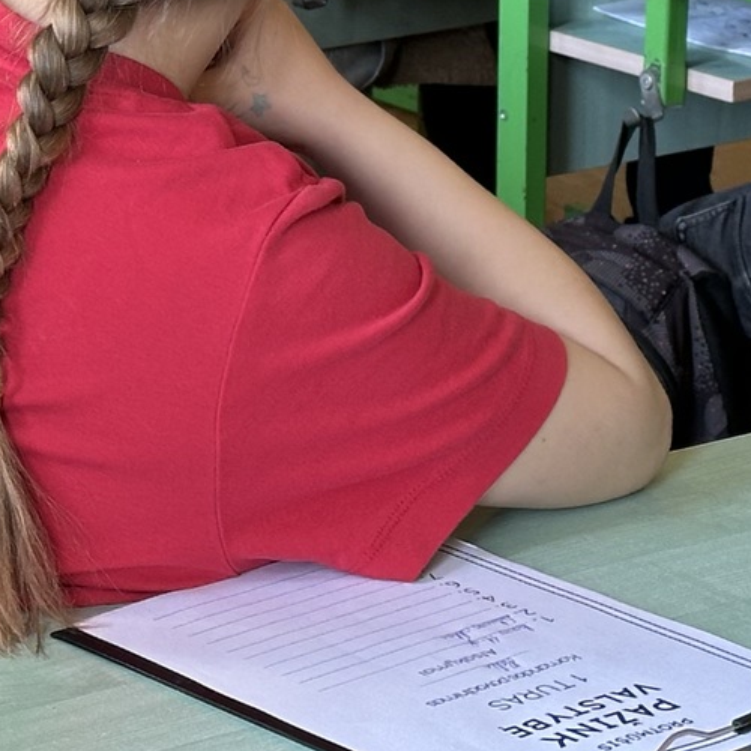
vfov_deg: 10.0
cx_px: 96
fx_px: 4197
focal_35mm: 171
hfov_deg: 10.2
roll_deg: +0.2
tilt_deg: -10.6
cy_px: -224
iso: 50
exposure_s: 1/60
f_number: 1.78
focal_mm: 6.86
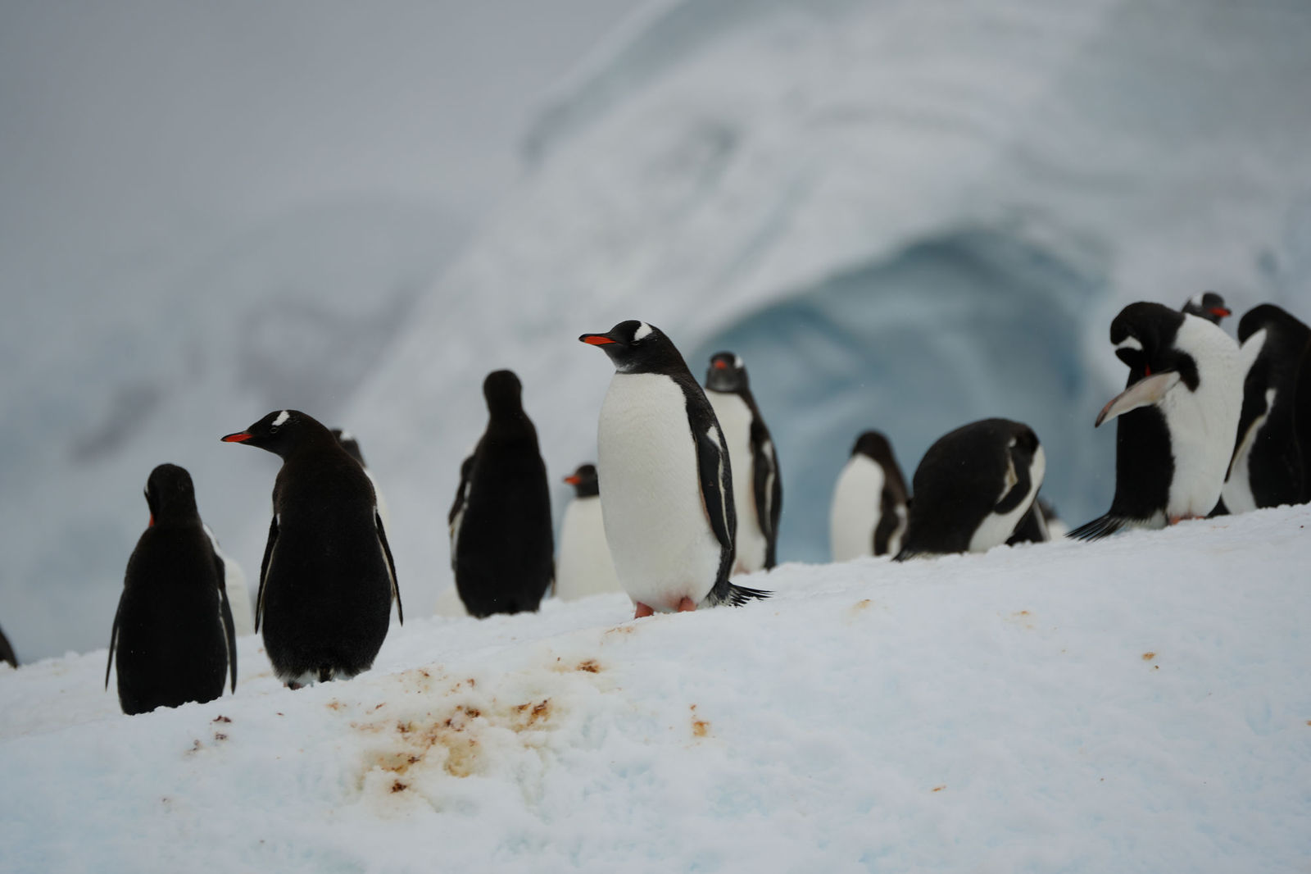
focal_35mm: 314
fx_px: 11432
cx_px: 656
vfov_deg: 4.4
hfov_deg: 6.6
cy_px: 437
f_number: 6.3
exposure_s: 1/320
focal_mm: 314
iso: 160
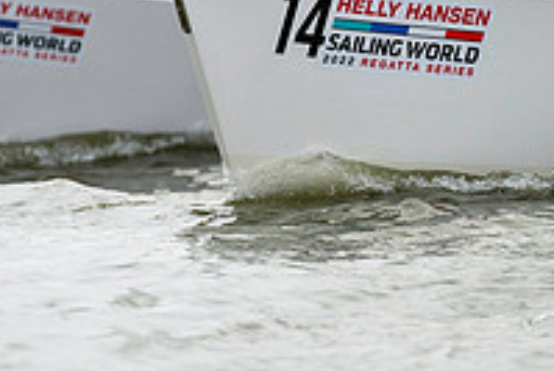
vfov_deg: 1.6
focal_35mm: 844
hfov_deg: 2.4
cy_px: -145
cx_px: 256
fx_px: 12997
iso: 500
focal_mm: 290
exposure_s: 1/4000
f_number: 5
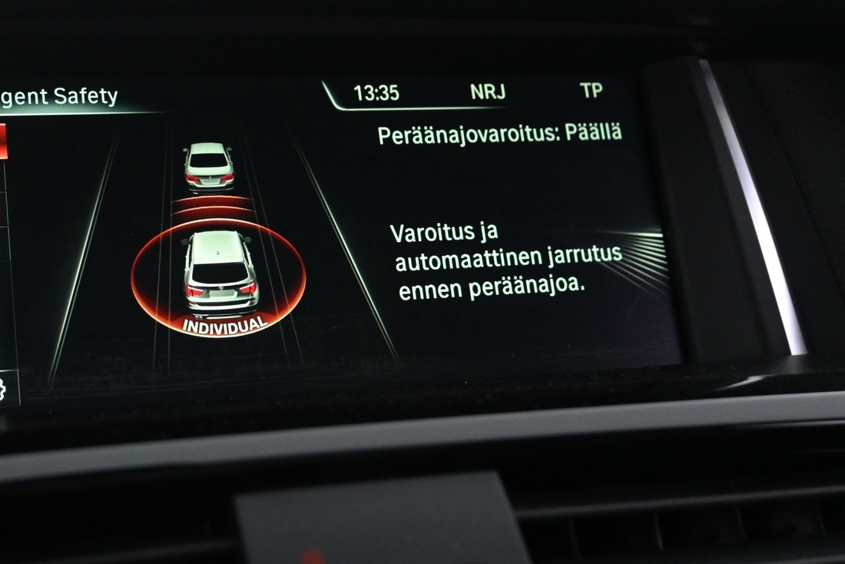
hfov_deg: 36.2
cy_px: 228
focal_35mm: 54
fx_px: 1270
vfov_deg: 25.0
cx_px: 241
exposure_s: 1/40
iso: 3200
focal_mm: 24.5
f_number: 4.2
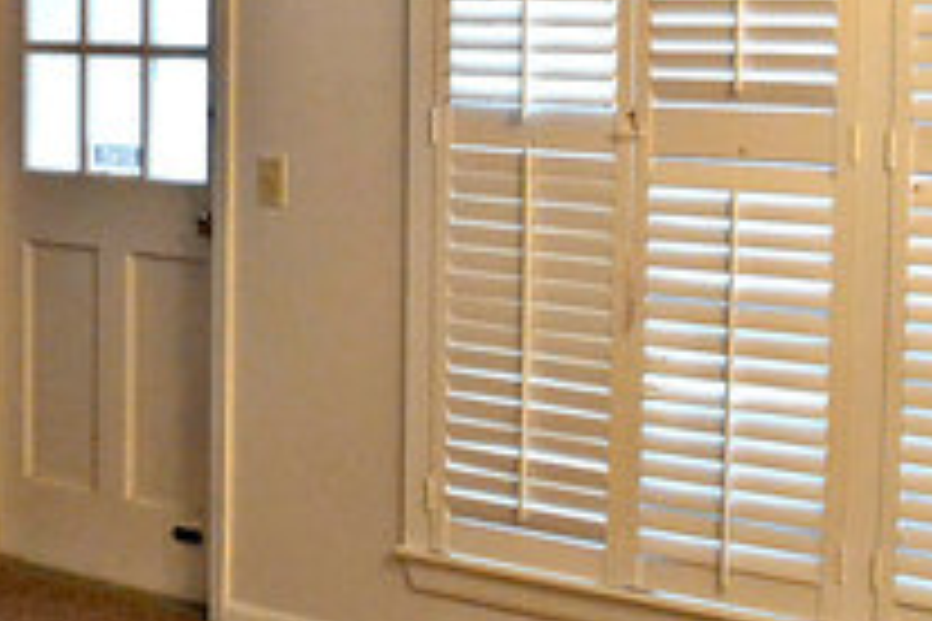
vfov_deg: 12.8
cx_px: 126
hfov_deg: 18.9
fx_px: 2758
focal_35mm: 107
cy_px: 106
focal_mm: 23
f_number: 3.8
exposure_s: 1/50
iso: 3200
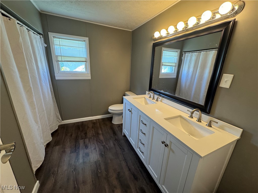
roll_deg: -2.5
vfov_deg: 85.7
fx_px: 104
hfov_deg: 102.1
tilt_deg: -17.0
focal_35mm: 14
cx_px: 129
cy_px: 96
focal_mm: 2.22
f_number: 2.2
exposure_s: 1/120
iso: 320
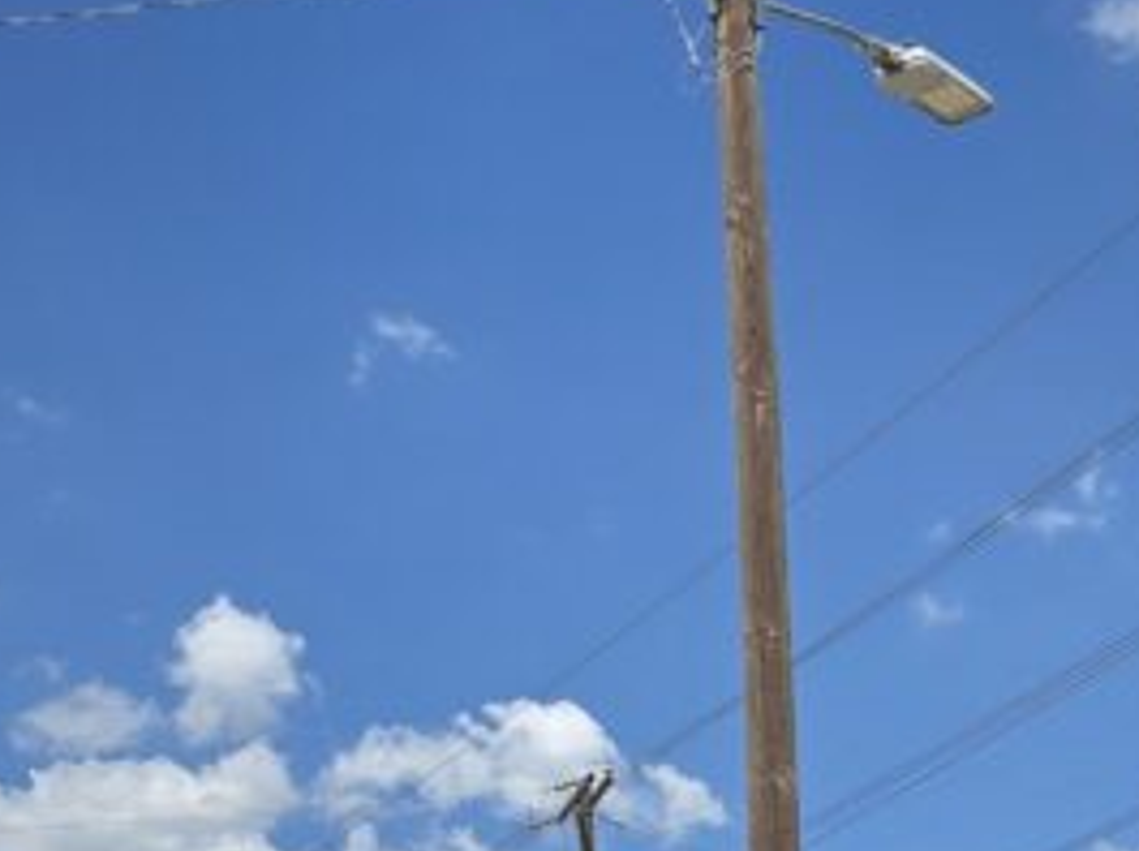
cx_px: 756
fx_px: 2924
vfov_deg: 15.9
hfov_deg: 22.0
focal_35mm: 89
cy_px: 1040
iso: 12
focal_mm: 6.3
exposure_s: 1/1076
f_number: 1.7
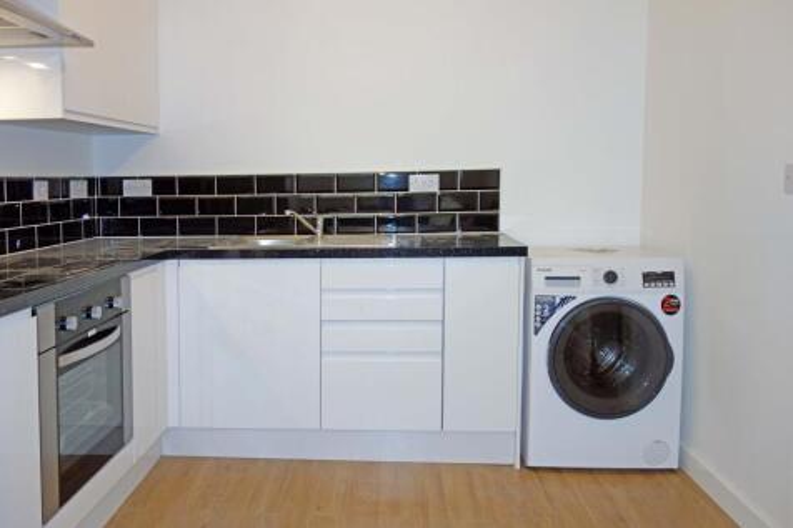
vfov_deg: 46.4
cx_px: 396
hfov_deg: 65.5
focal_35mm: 28
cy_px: 264
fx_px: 617
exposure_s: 1/30
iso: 125
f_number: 1.8
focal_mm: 10.4
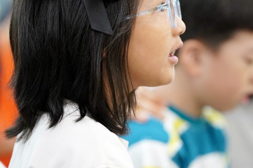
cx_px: 165
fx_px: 2543
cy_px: 72
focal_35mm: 362
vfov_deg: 3.8
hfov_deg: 5.7
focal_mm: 200
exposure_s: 1/250
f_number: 2.8
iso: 2500
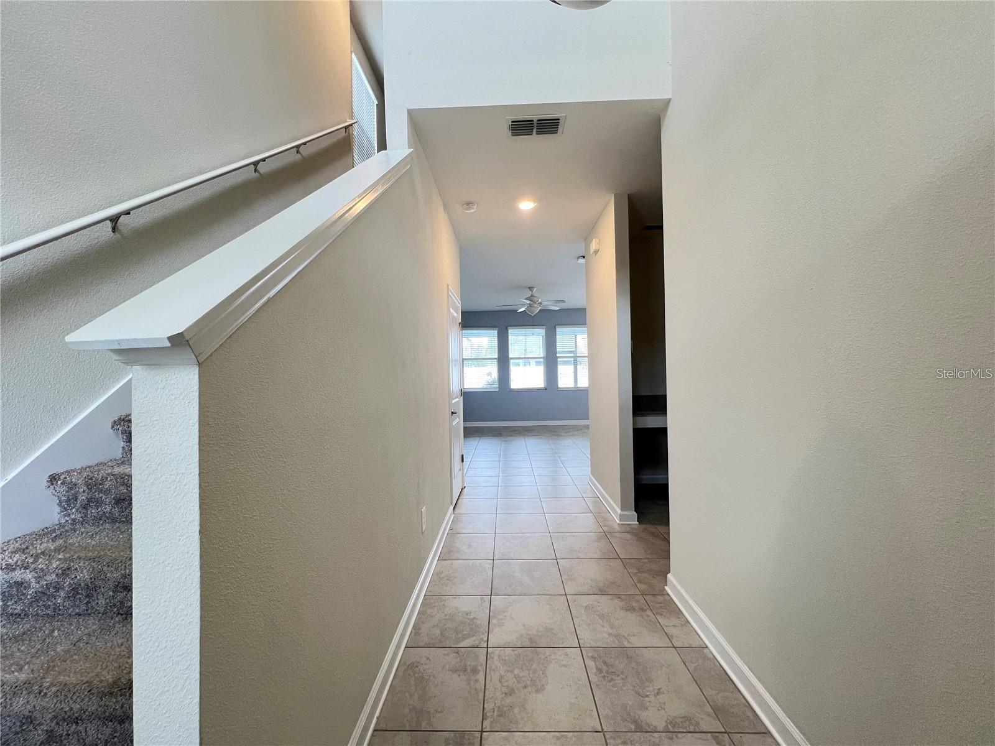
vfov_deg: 89.9
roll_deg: +1.6
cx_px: 498
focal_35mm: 13
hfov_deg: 106.2
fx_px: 374
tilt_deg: +0.7
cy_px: 373
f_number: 1.8
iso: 200
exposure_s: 1/60
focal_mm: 1.57
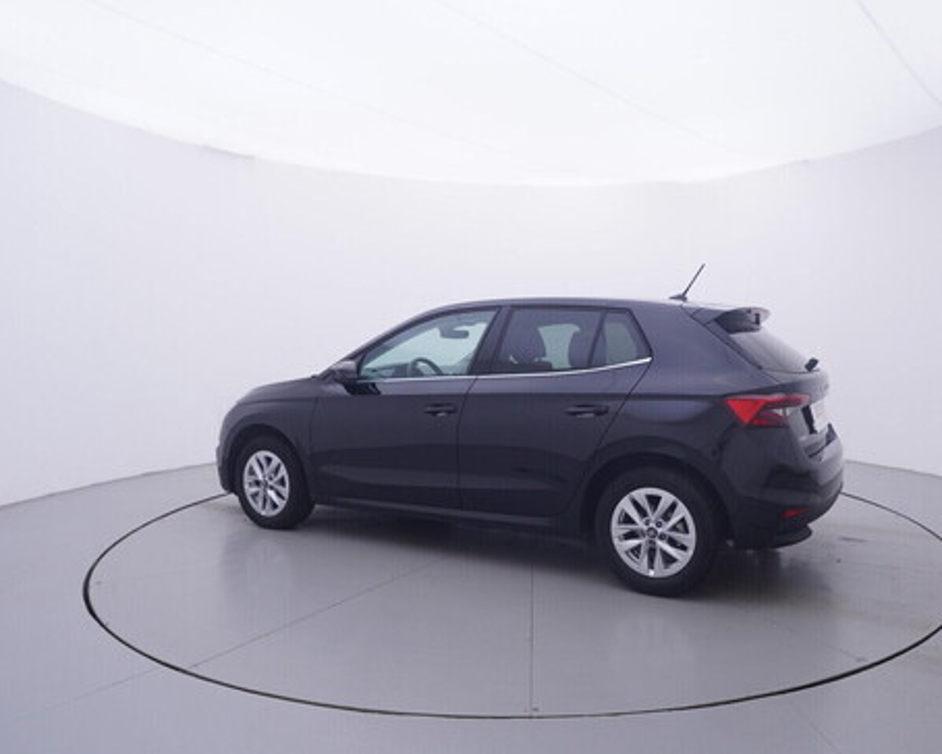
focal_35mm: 26
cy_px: 379
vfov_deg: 55.7
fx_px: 713
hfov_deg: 66.5
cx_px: 549
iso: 200
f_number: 5
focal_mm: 15
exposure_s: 1/80
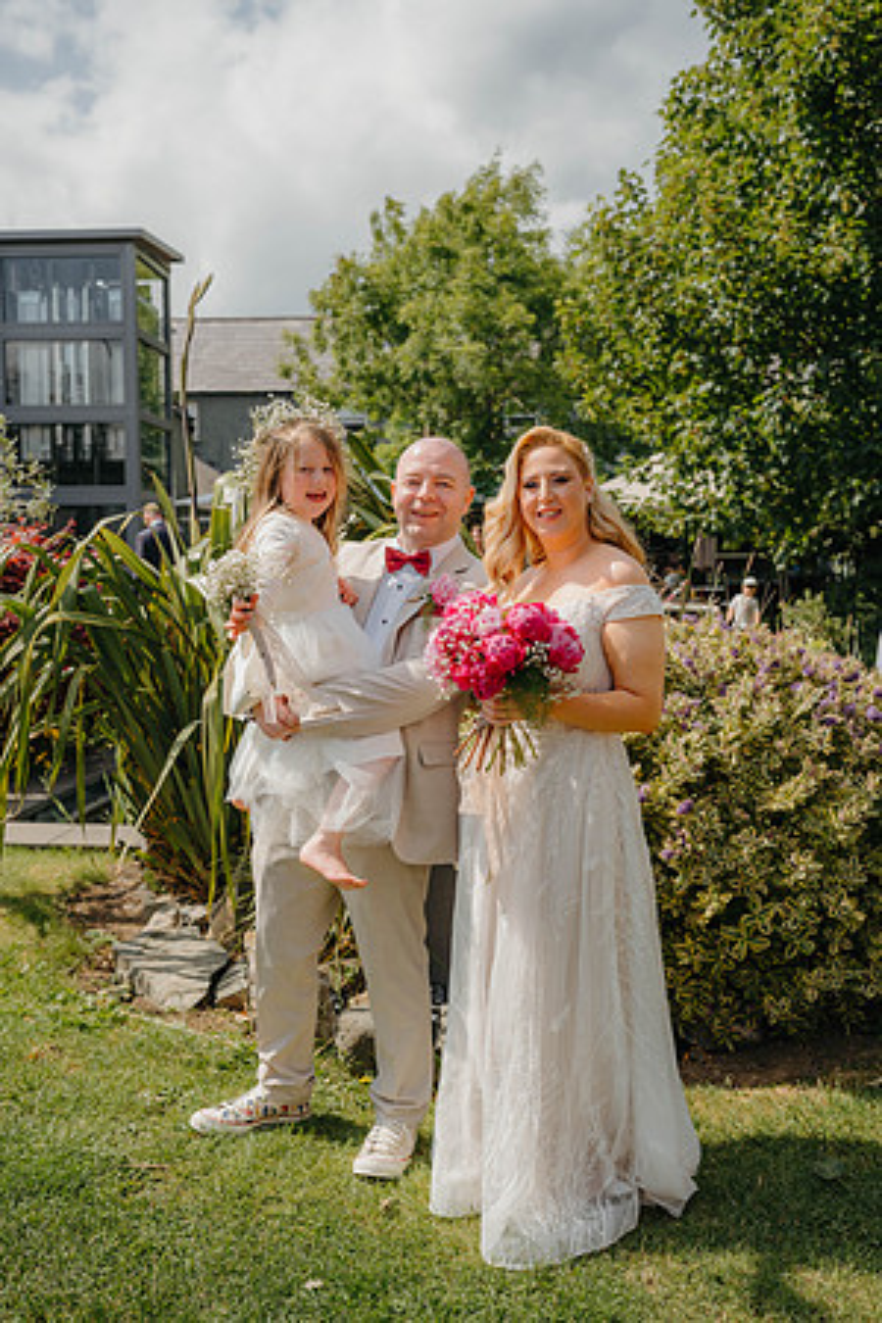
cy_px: 662
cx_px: 441
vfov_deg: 54.4
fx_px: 1286
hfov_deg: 37.9
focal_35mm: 35
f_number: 4
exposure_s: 1/800
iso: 100
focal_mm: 35
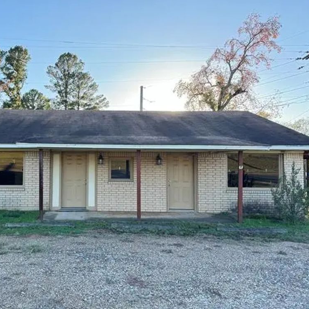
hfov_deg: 54.4
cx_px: 101
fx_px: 293
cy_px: 151
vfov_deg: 55.6
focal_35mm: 29
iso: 80
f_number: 1.78
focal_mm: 6.76
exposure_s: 1/354
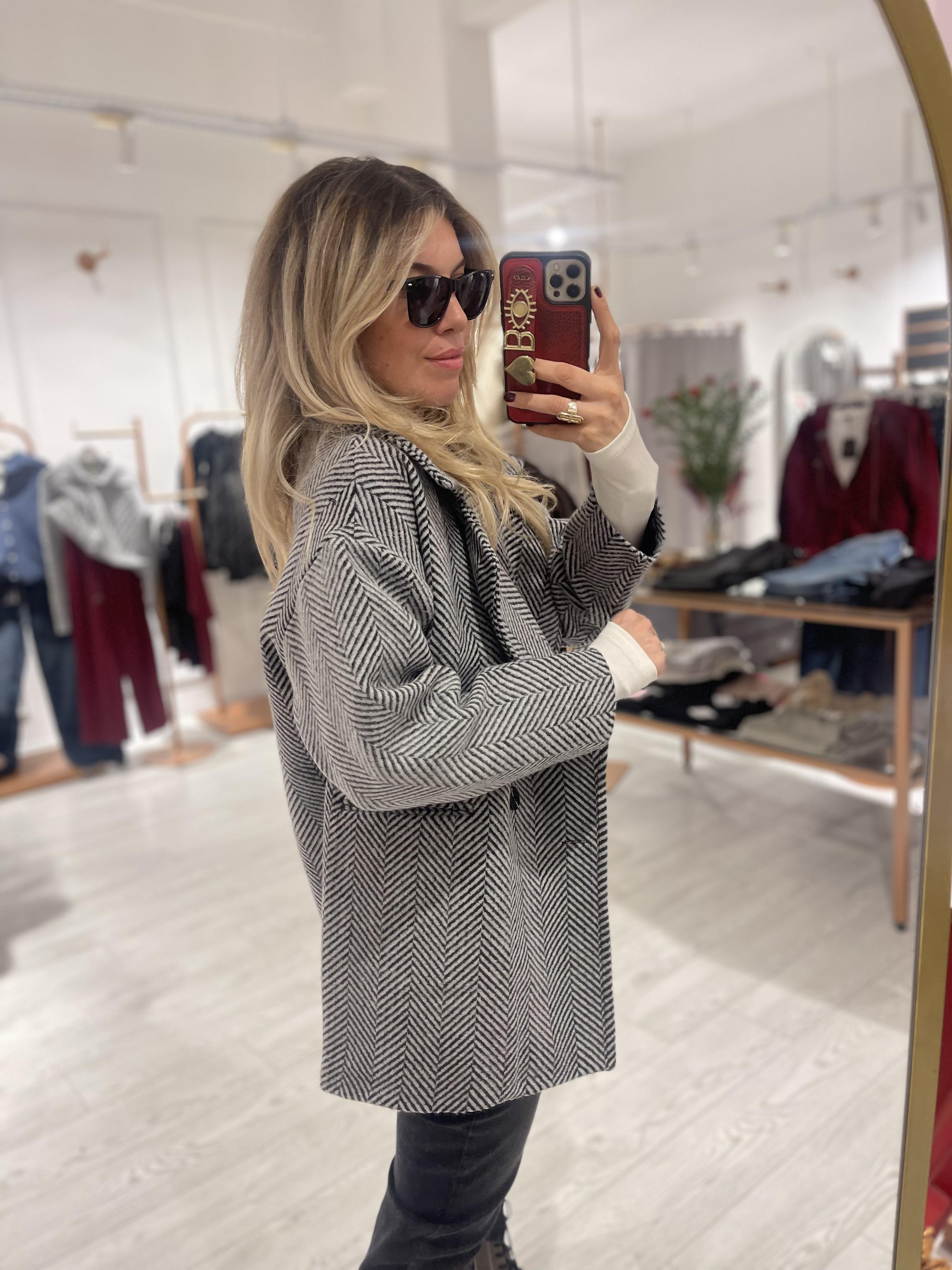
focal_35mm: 26
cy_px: 635
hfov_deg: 53.1
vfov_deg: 67.3
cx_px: 476
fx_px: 953
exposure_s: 1/100
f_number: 1.6
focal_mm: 5.1
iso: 125
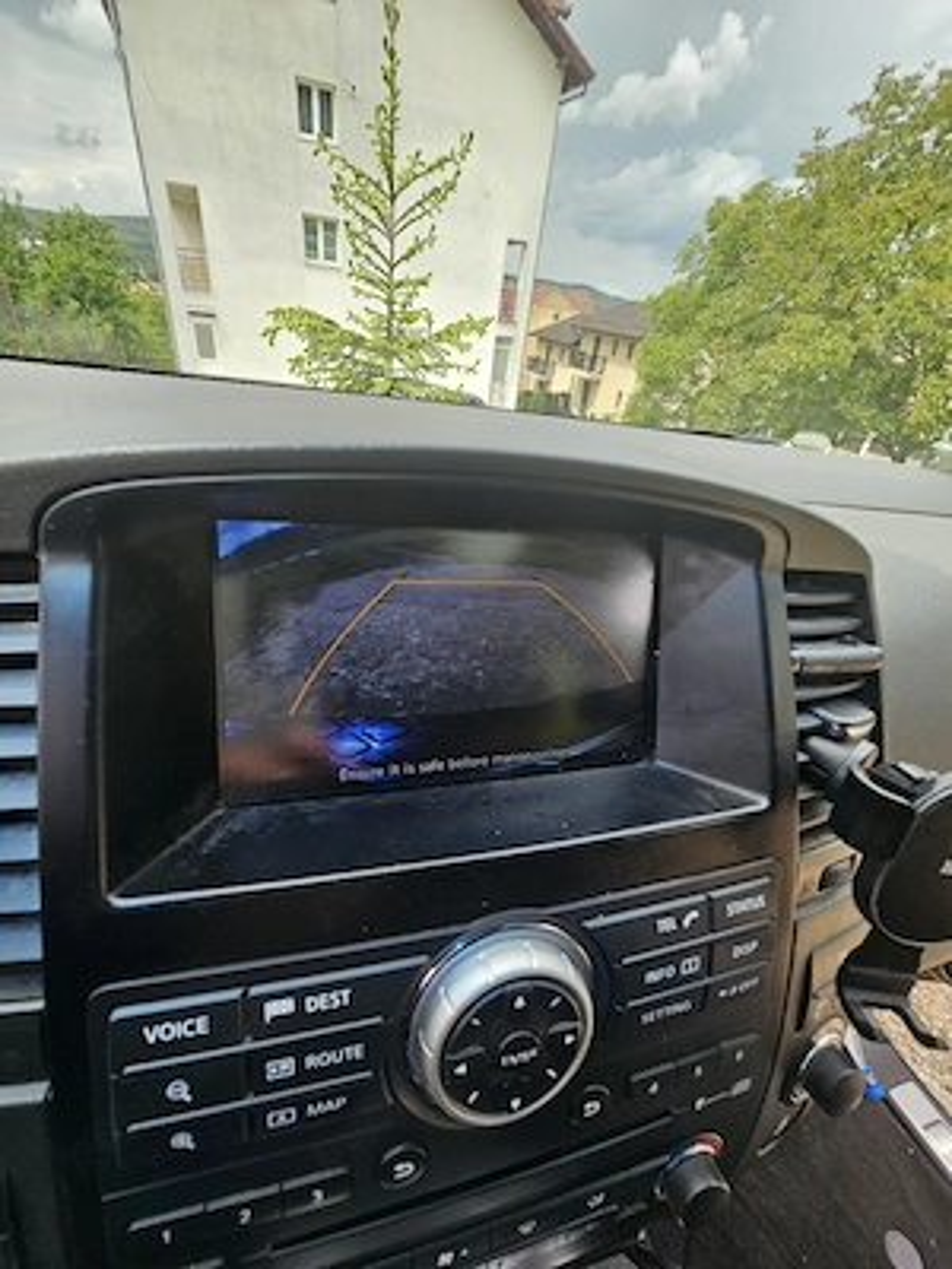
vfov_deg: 106.2
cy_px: 634
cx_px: 476
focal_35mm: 13
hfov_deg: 89.9
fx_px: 477
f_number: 2.2
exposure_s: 1/417
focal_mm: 2.2
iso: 50
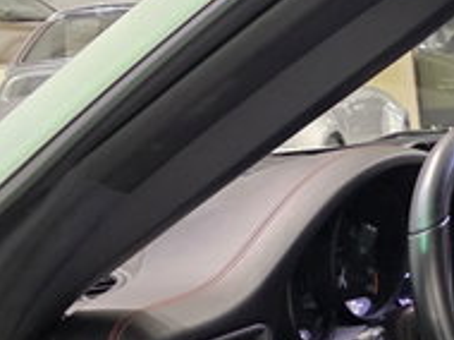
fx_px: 1218
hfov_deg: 17.8
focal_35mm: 93
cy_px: 579
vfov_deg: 14.3
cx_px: 762
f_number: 1.7
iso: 1600
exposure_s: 1/40
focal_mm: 6.3
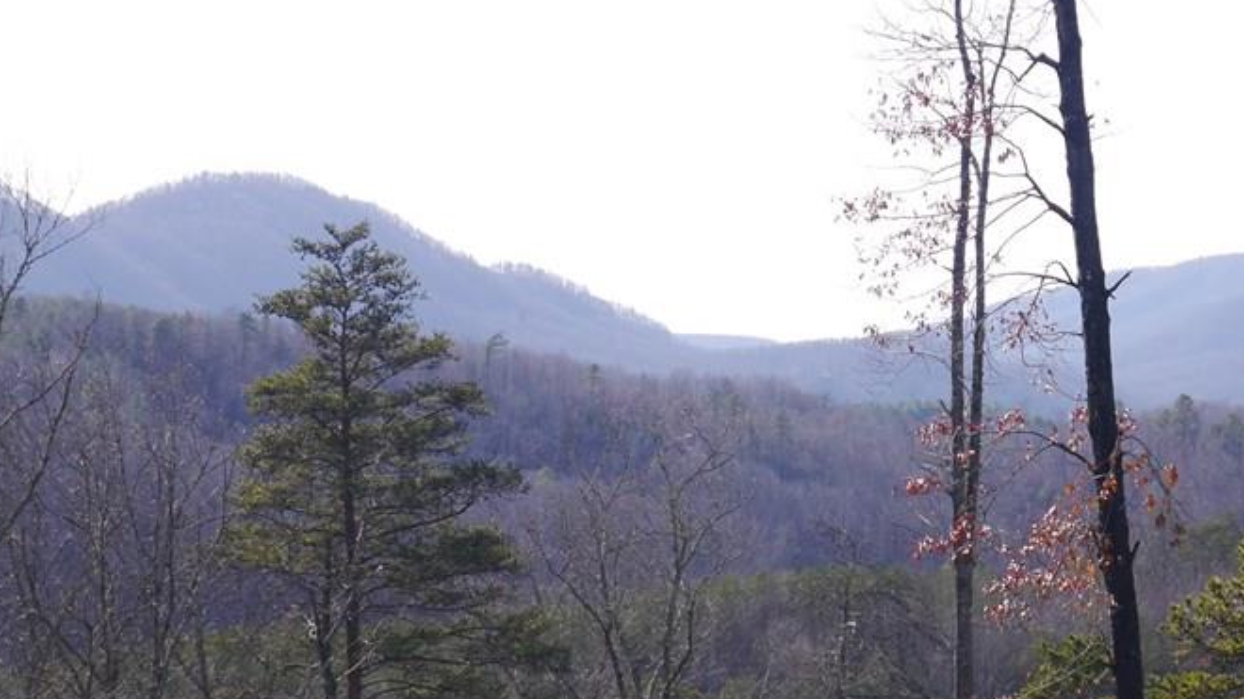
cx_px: 756
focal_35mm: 142
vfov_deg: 8.5
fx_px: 4683
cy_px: 514
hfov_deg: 15.1
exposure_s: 1/250
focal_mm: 42
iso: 160
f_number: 7.1
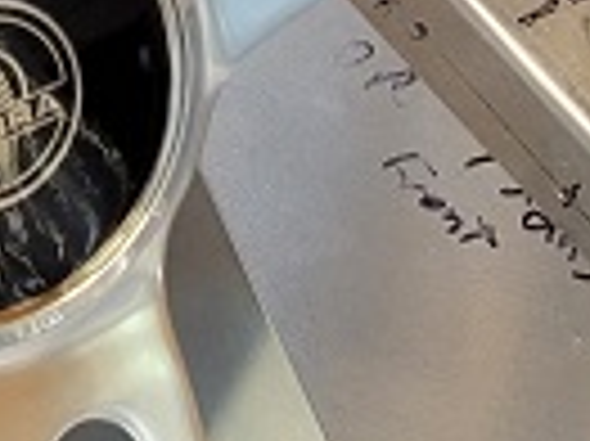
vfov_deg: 9.2
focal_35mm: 160
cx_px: 367
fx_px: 2725
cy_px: 106
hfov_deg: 12.4
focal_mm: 5.4
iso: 250
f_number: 1.8
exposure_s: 1/60
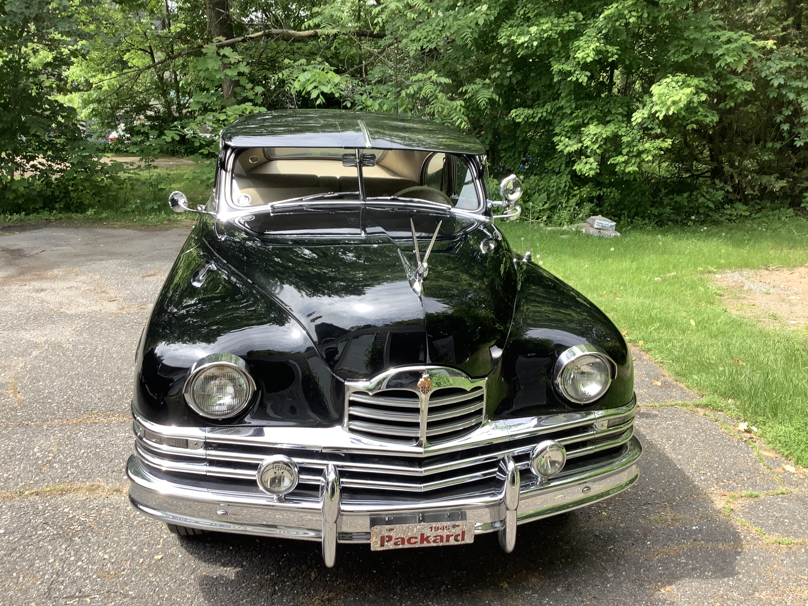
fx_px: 724
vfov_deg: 45.4
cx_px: 404
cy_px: 303
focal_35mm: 31
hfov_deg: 58.4
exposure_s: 1/323
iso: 25
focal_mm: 3.3
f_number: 2.4
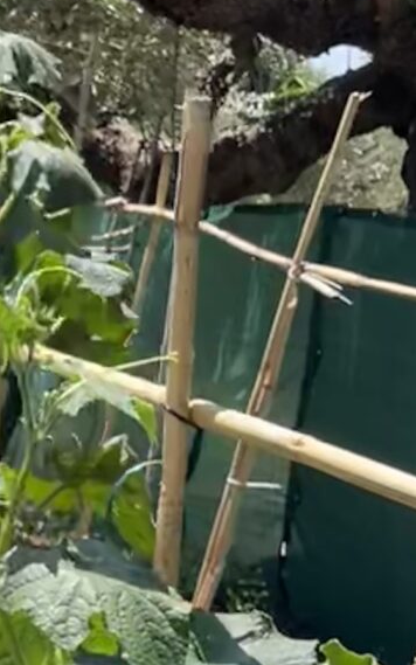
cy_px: 674
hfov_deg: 9.4
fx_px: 2248
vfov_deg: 16.5
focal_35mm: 124
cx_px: -581
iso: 32
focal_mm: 4.2
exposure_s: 1/1125
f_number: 1.6
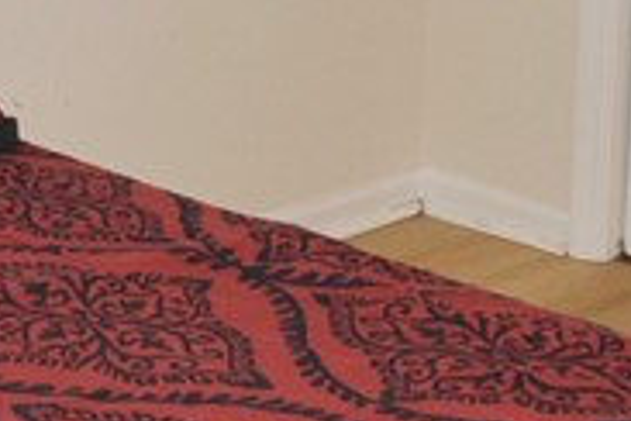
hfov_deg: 11.5
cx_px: 317
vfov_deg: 7.7
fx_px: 3120
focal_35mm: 178
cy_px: 3
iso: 400
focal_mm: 20
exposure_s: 1/60
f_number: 3.8
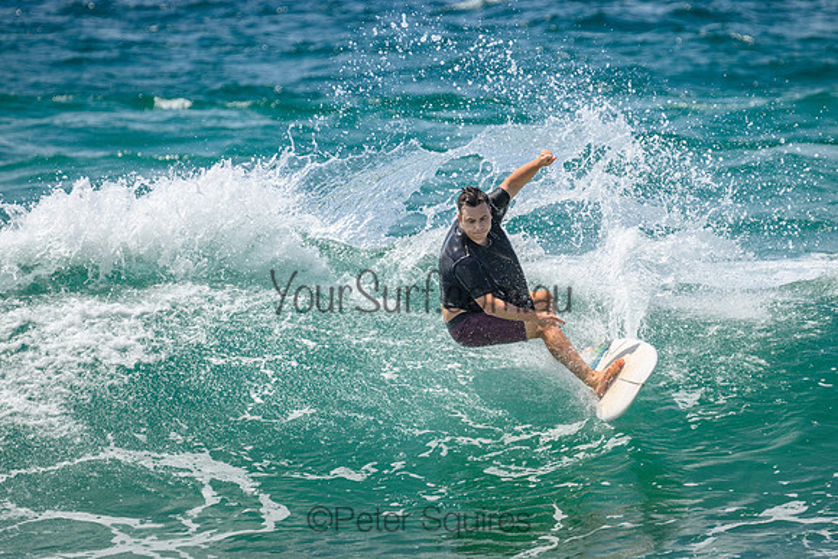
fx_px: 17288
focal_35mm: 743
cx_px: 437
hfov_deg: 2.8
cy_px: 263
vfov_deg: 1.9
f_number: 11
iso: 720
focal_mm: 650
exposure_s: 1/2000
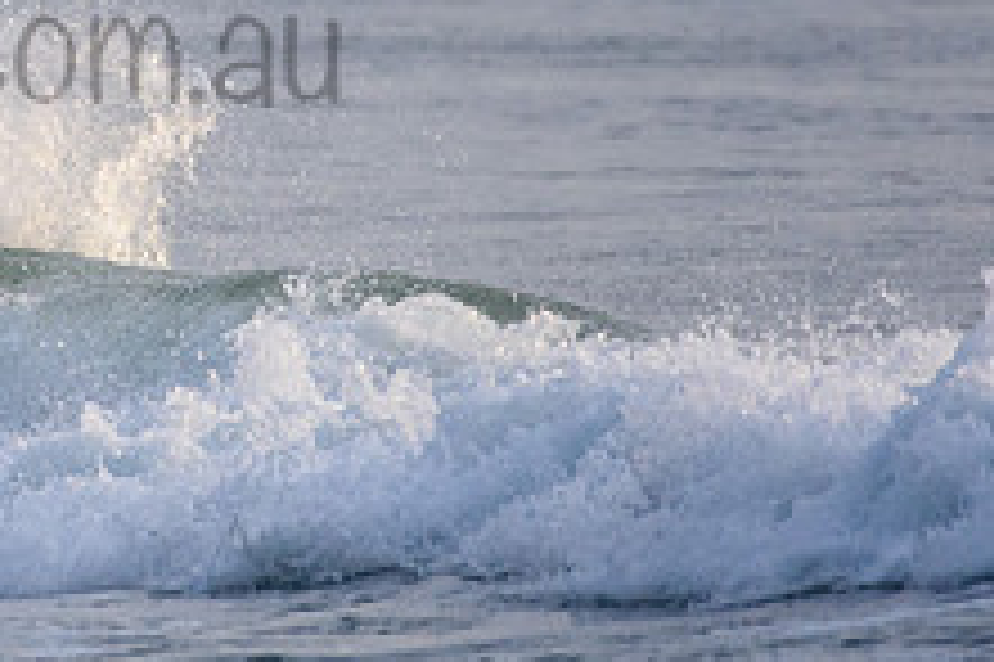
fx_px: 54297
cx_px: -135
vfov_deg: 0.7
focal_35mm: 1968
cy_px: -2
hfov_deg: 1.0
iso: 720
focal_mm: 500
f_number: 5.6
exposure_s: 1/2000
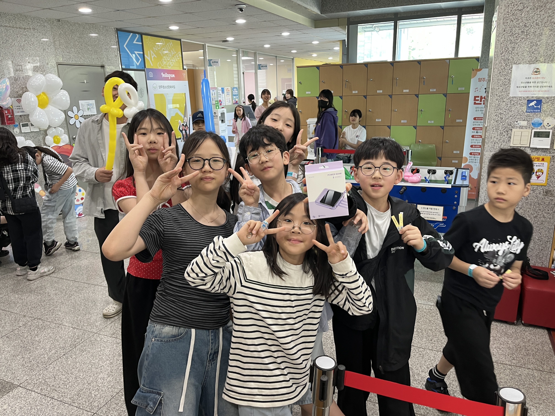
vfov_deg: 53.1
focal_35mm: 26
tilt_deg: -16.0
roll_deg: +2.0
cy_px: 208
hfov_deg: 67.3
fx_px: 417
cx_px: 278
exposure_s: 1/60
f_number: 1.6
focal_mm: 5.1
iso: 100
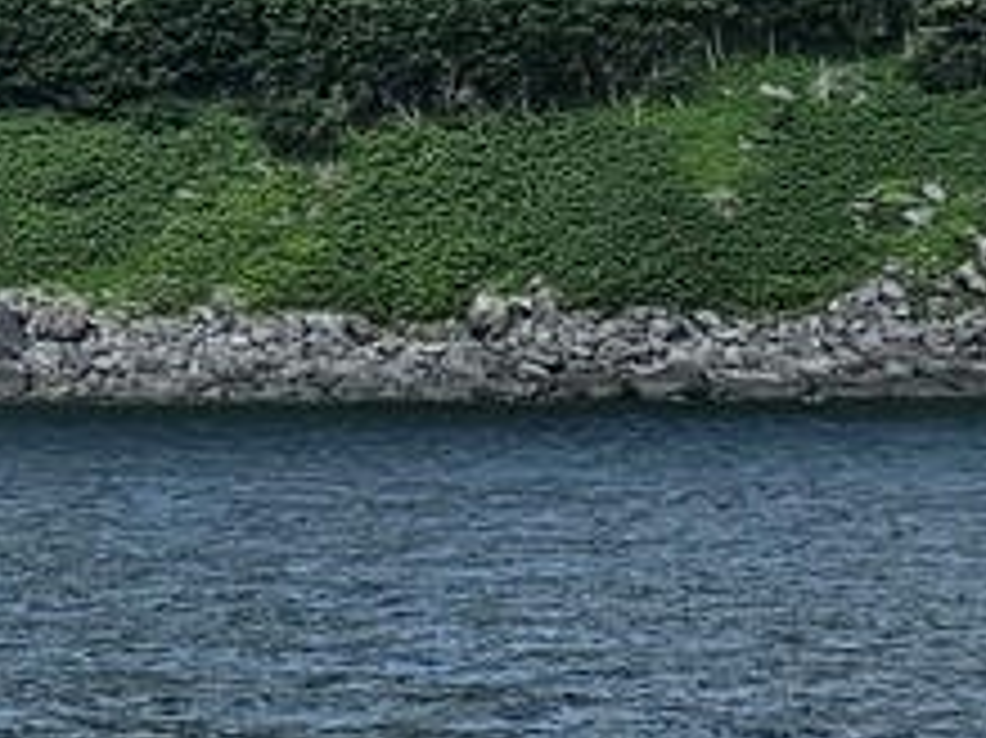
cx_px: -1027
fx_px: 3587
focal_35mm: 126
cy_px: -225
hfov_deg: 13.3
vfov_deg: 11.4
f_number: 1.7
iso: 25
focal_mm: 6.3
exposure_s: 1/2000
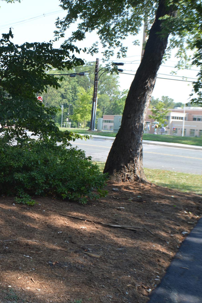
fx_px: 539
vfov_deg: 31.4
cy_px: 152
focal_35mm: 64
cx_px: -13
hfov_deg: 20.4
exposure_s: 1/125
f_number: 5.6
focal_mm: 28
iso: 140
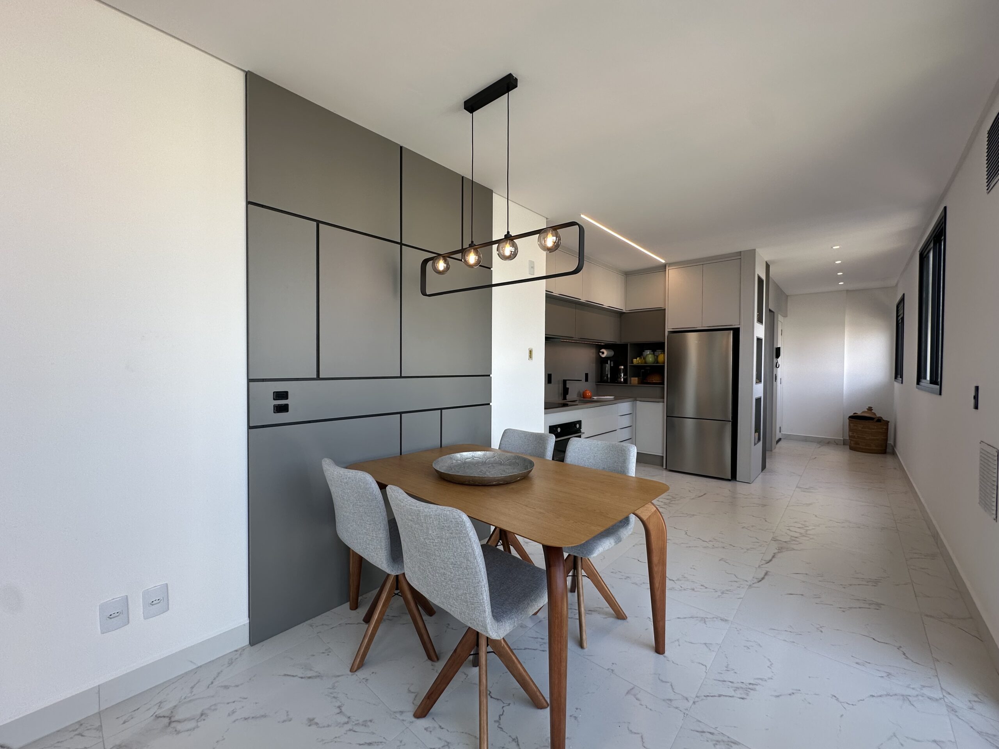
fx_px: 404
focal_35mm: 14
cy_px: 374
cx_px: 500
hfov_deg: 102.1
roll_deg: -1.0
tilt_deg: -1.2
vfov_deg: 85.7
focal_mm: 2.22
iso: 50
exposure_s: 1/120
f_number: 2.2
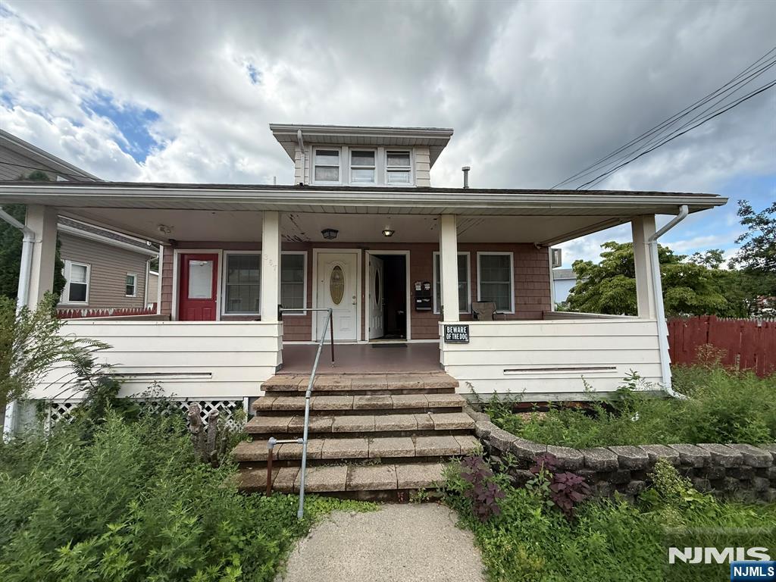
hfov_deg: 102.1
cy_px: 291
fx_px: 314
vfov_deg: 85.7
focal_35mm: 14
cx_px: 388
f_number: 2.2
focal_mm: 2.22
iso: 64
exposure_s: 1/985
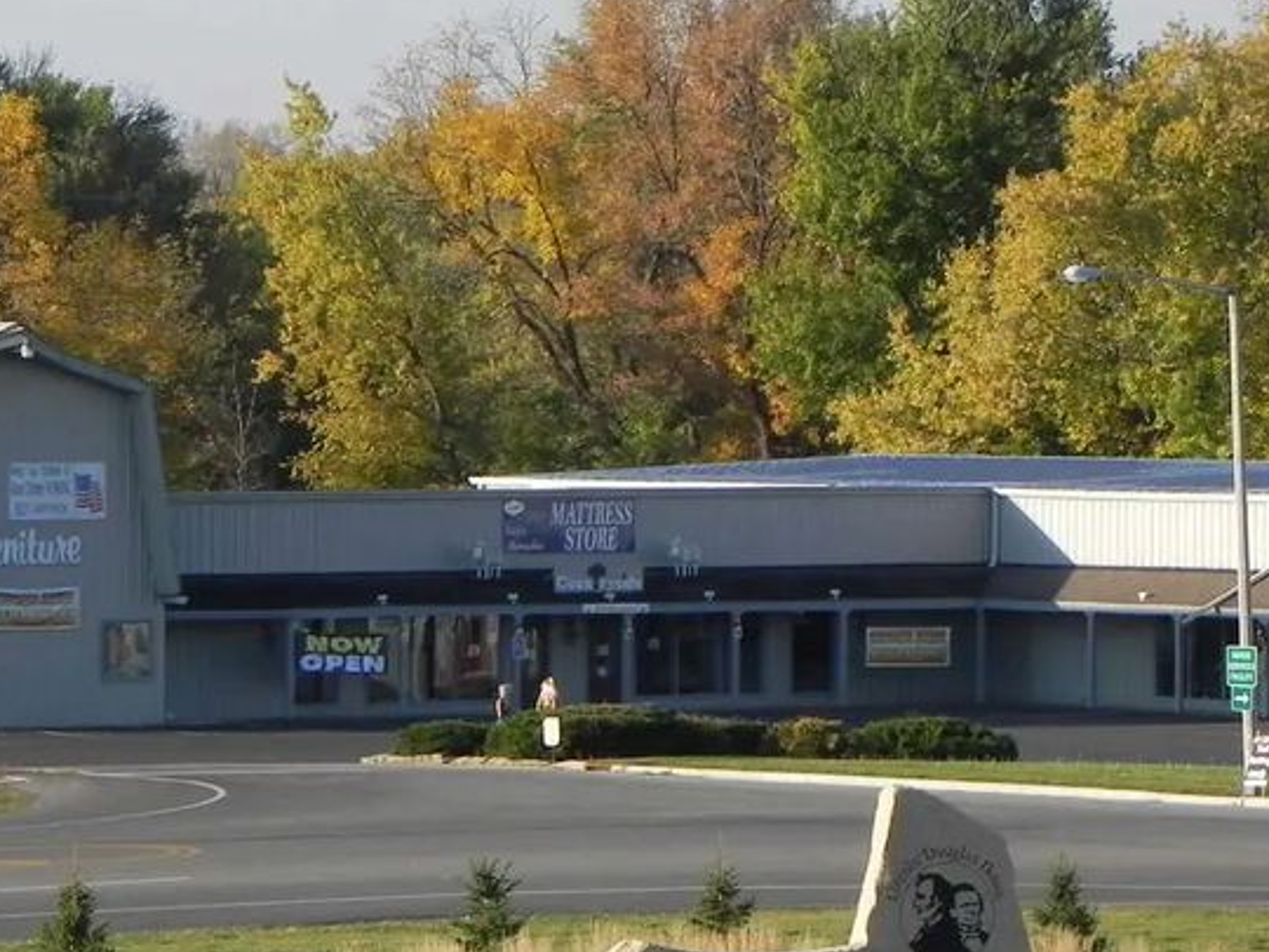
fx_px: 10008
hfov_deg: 7.3
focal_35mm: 273
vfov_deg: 5.4
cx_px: 439
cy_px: 642
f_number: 6.3
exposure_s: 1/306
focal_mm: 25.7
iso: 160
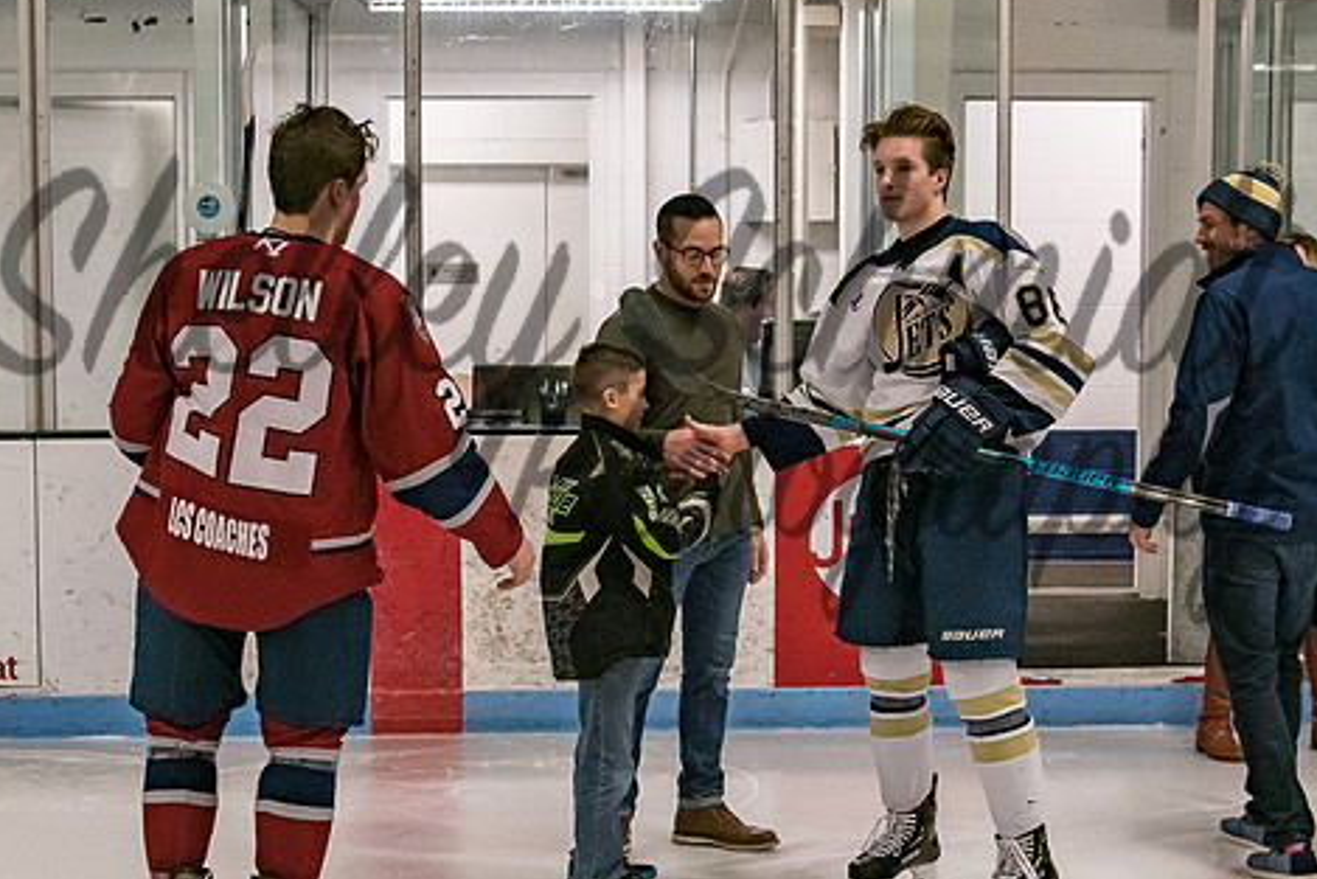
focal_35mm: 70
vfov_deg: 19.5
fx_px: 2561
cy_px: 521
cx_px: 627
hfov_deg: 28.8
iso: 1000
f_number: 4.5
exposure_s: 1/320
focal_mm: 32
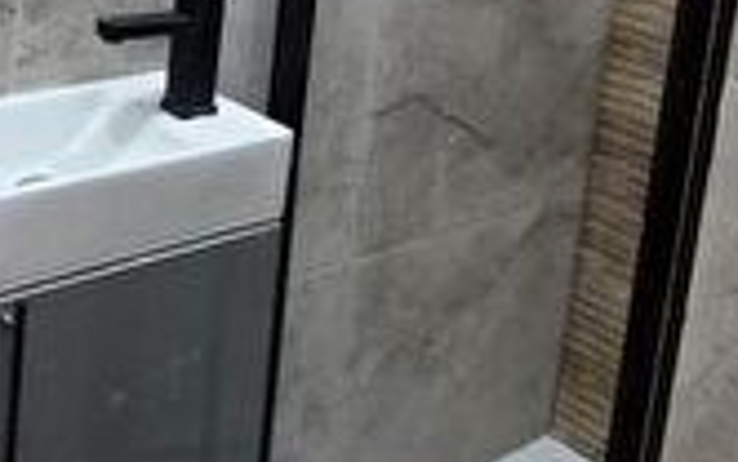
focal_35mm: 58
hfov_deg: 33.4
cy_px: -104
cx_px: 84
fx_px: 1167
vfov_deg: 20.8
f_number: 2.2
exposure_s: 1/100
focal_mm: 2.2
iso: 250
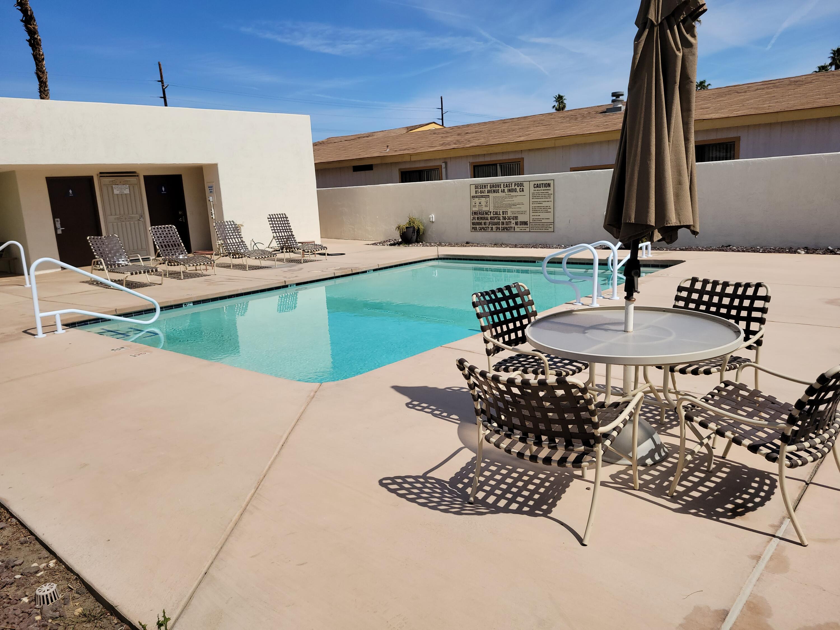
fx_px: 631
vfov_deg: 53.1
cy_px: 315
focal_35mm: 26
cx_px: 420
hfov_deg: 67.3
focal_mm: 5.4
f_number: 1.8
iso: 40
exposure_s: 1/4847
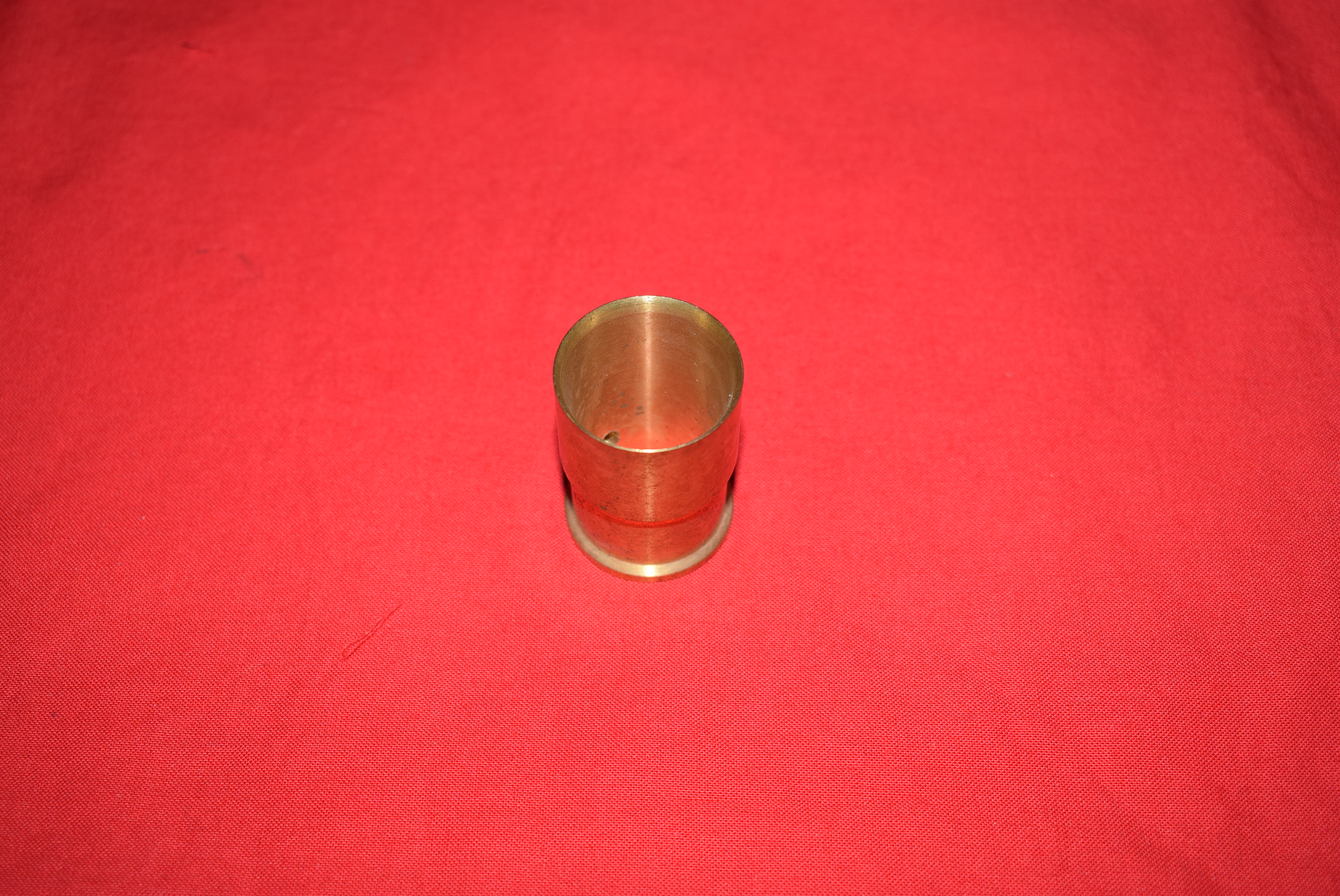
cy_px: 448
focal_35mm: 44
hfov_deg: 44.9
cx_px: 670
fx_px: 1620
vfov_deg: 30.9
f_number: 5.6
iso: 400
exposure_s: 1/100
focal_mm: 29
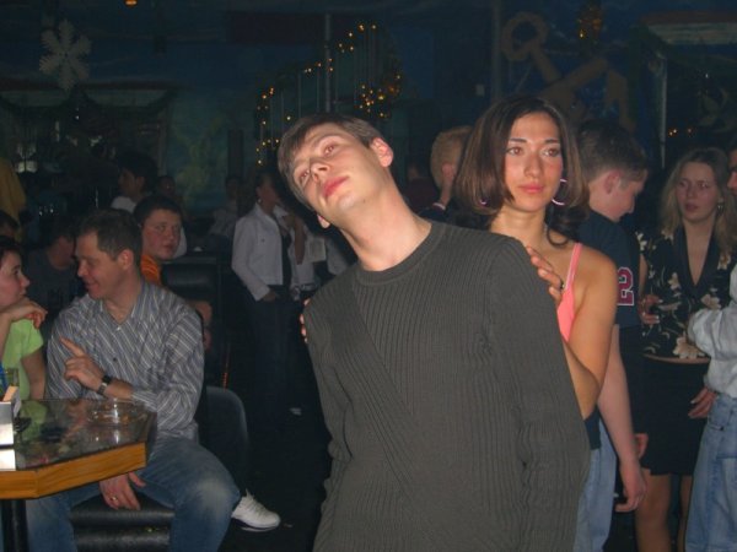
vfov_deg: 31.5
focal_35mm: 46
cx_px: 368
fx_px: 979
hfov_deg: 41.2
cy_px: 276
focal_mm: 9.5
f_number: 3.1
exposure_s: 1/60
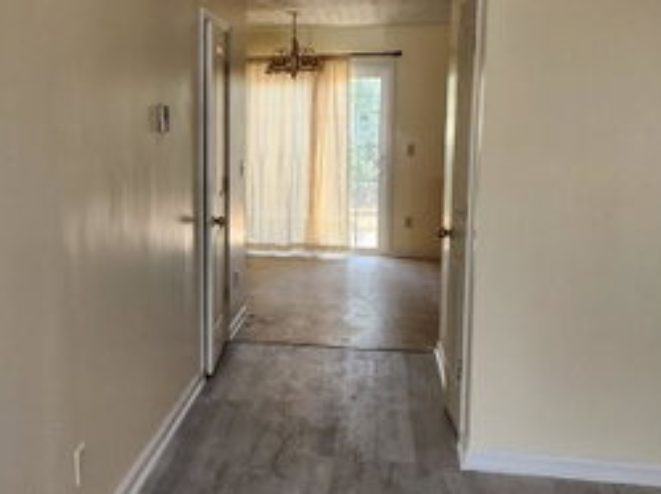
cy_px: 230
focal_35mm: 41
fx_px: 782
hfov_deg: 44.9
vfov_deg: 35.1
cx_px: 205
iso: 200
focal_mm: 5
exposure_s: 1/120
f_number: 1.8
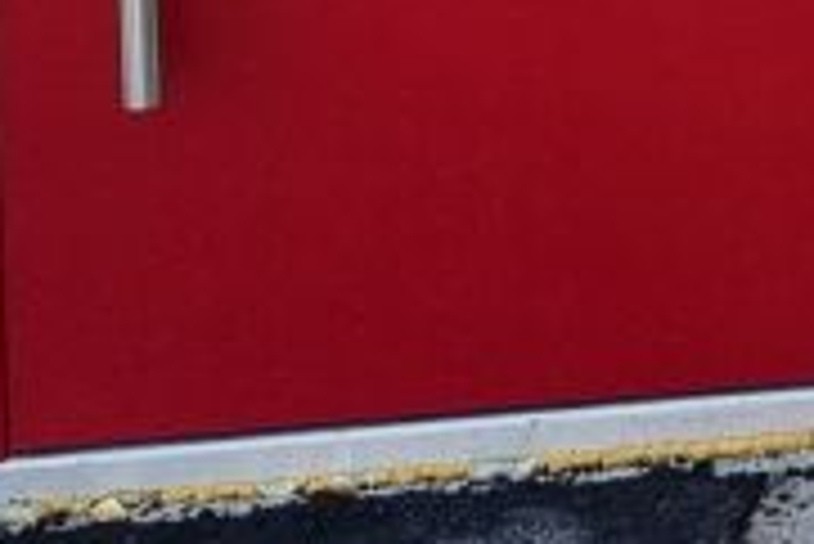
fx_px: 4775
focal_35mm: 211
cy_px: -1308
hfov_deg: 9.0
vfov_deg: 5.9
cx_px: 1774
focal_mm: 5.4
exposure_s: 1/362
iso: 50
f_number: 1.8
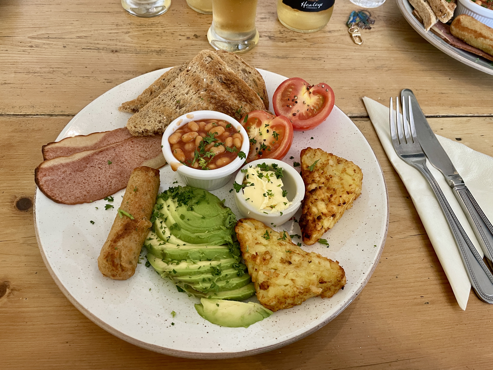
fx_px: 370
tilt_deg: -55.7
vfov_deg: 53.1
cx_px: 246
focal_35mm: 26
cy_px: 185
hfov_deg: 67.3
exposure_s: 1/50
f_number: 1.6
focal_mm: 4.2
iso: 125
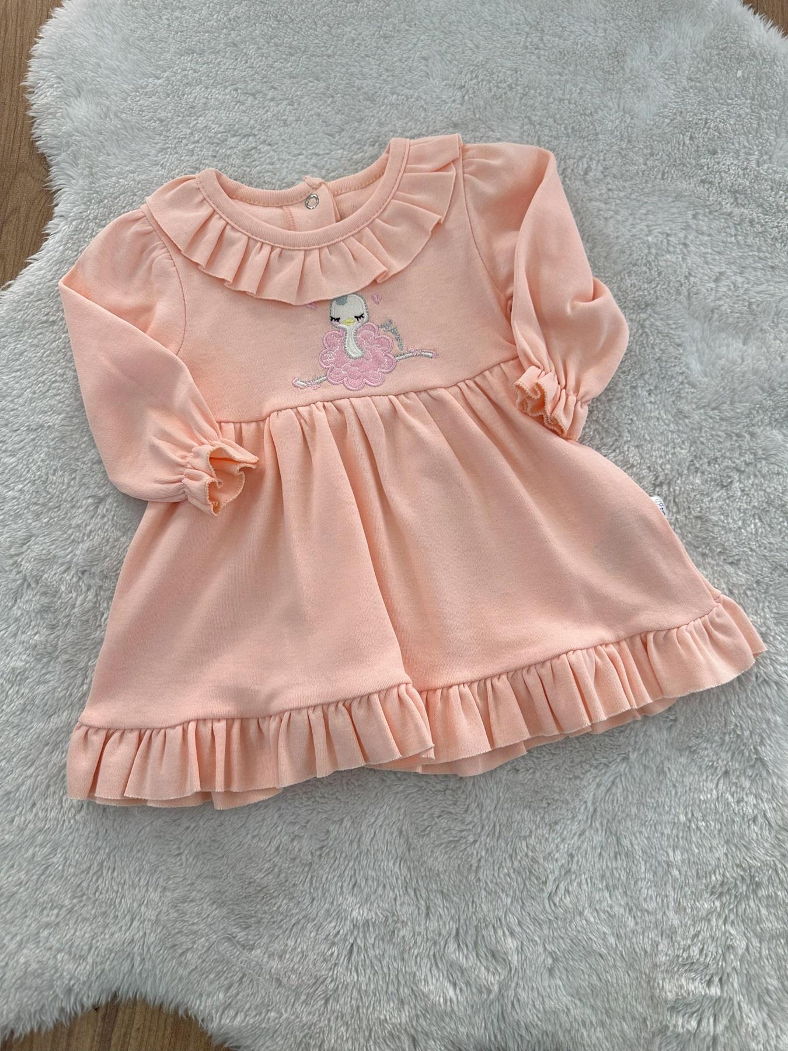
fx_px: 728
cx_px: 394
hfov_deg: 56.8
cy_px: 526
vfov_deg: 71.6
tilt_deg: -79.2
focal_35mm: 24
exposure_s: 1/100
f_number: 1.78
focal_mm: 6.86
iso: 80
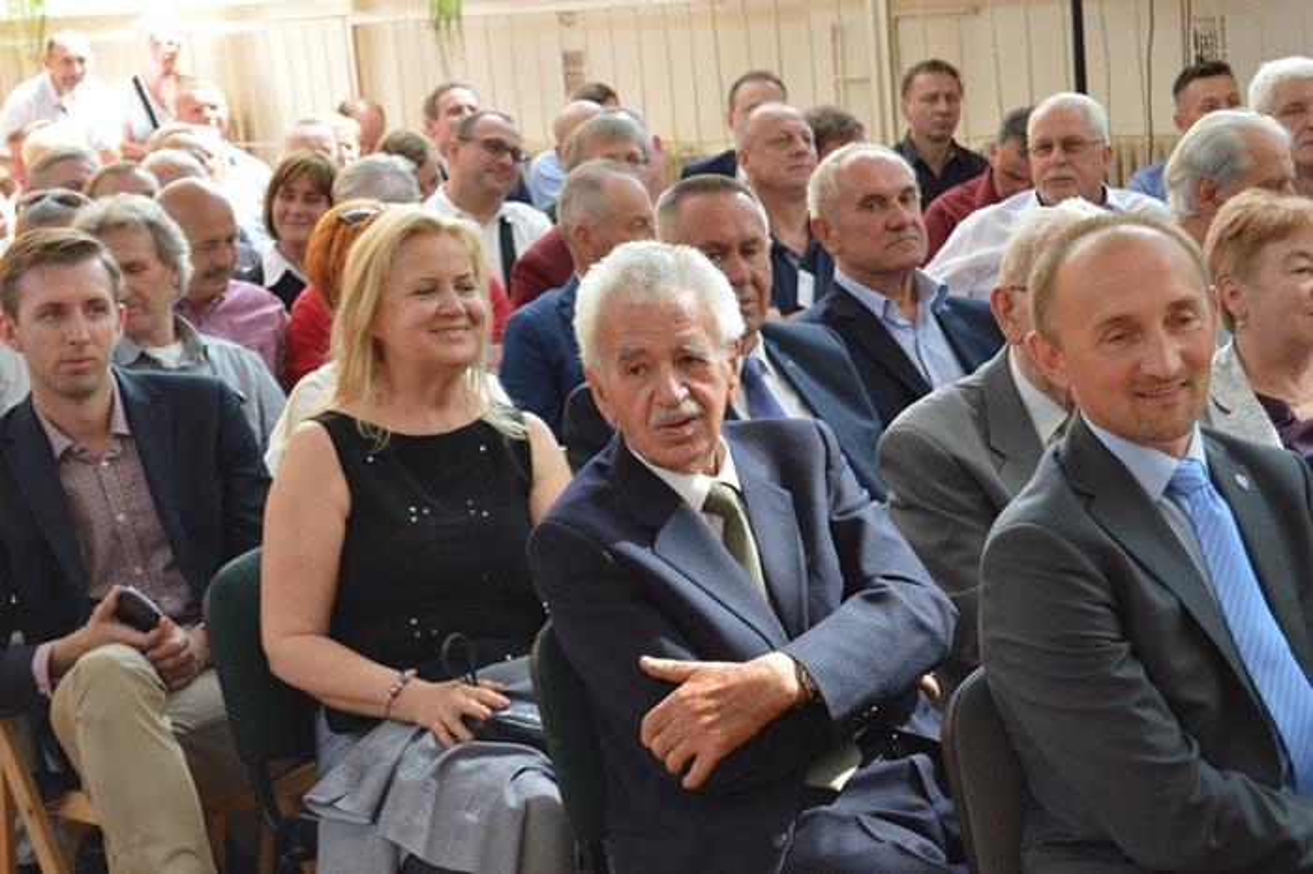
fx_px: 3007
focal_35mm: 82
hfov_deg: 24.6
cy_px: 437
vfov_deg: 16.5
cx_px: 656
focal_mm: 55
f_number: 5.6
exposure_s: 1/60
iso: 720
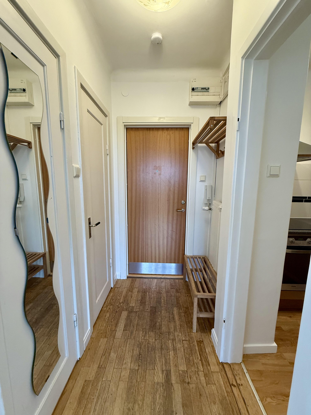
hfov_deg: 85.7
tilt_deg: -7.3
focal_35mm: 14
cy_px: 208
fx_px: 168
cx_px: 156
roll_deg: -0.7
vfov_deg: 102.1
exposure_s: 1/100
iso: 250
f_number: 2.2
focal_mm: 2.22
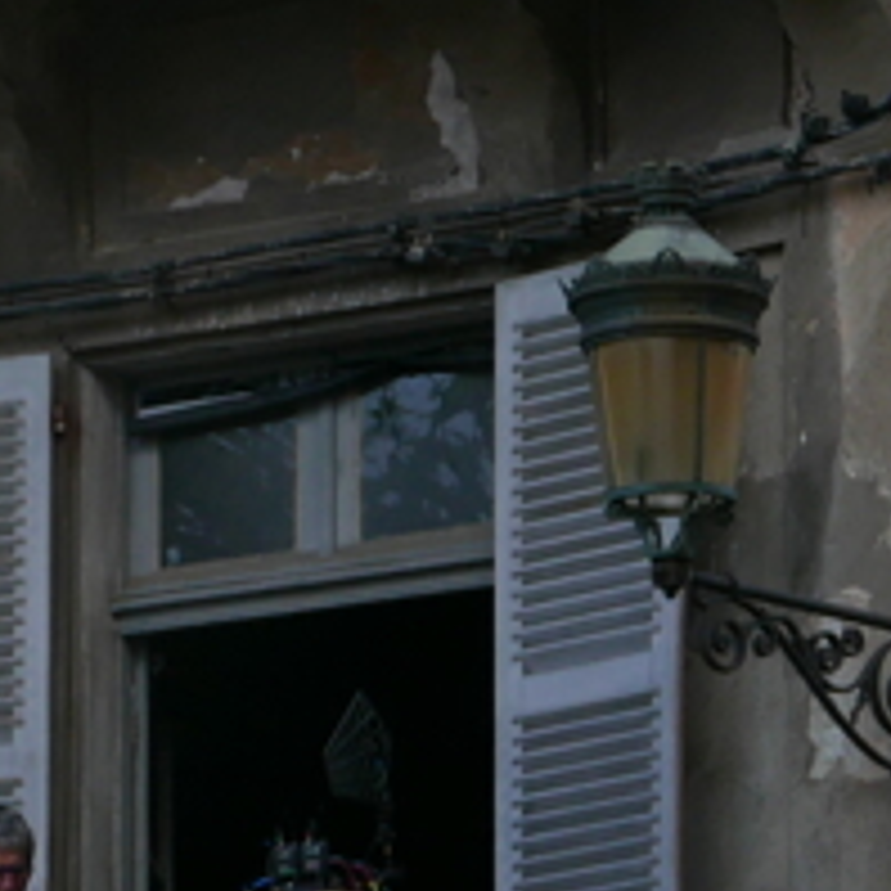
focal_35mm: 335
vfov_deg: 5.2
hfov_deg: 5.2
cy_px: 612
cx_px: -767
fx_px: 9756
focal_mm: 29.3
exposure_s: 1/125
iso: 200
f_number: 5.6
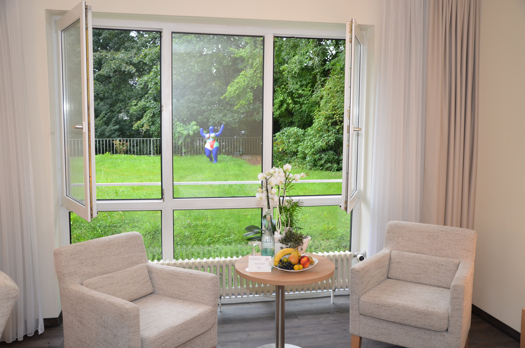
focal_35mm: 33
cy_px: 174
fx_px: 480
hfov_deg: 57.3
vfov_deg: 39.8
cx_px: 262
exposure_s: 1/60
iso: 800
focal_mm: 22
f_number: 4
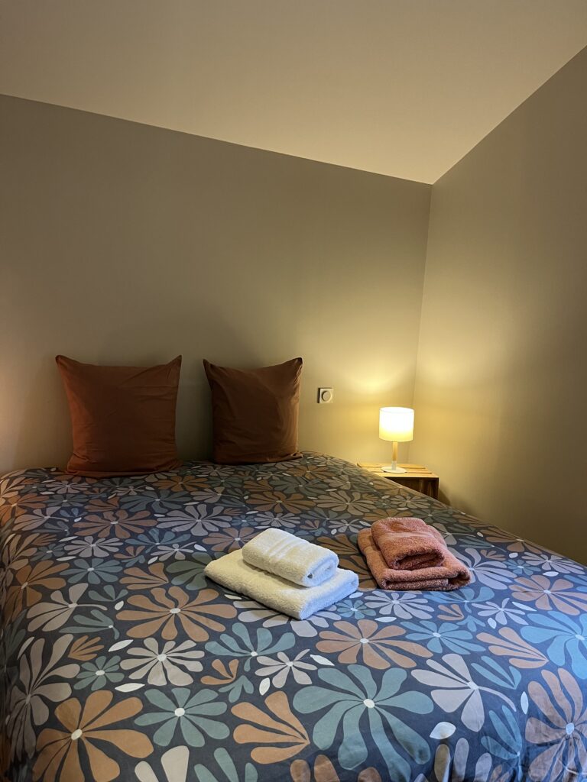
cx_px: 294
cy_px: 391
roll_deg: -1.9
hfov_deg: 53.1
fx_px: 588
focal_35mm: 26
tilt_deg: -7.9
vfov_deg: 67.3
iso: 160
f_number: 1.6
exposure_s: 1/50
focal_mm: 5.1
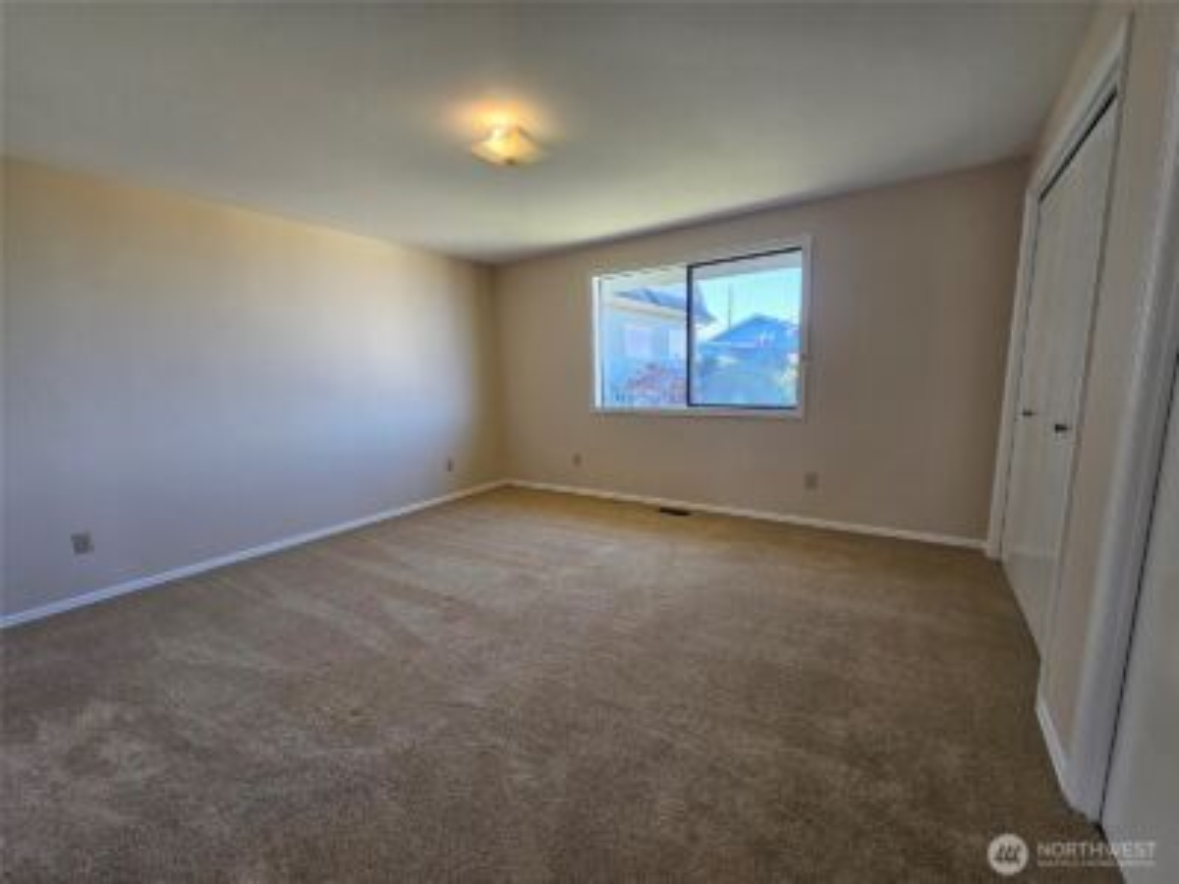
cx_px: 590
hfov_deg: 106.2
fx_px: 443
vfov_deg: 89.9
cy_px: 442
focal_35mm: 13
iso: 100
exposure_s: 1/77.4
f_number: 2.2
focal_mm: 2.2
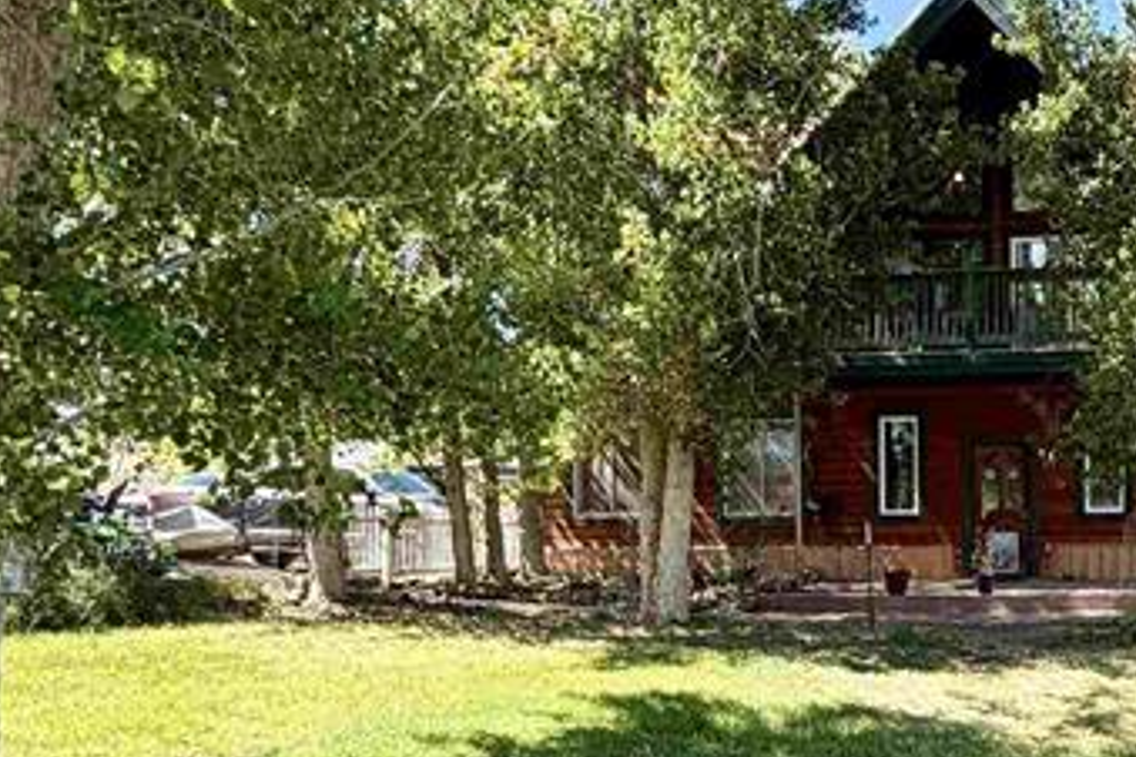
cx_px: 1035
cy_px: 516
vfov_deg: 30.2
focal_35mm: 44
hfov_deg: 40.9
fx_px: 1388
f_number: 2.2
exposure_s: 1/424
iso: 64
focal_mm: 2.22
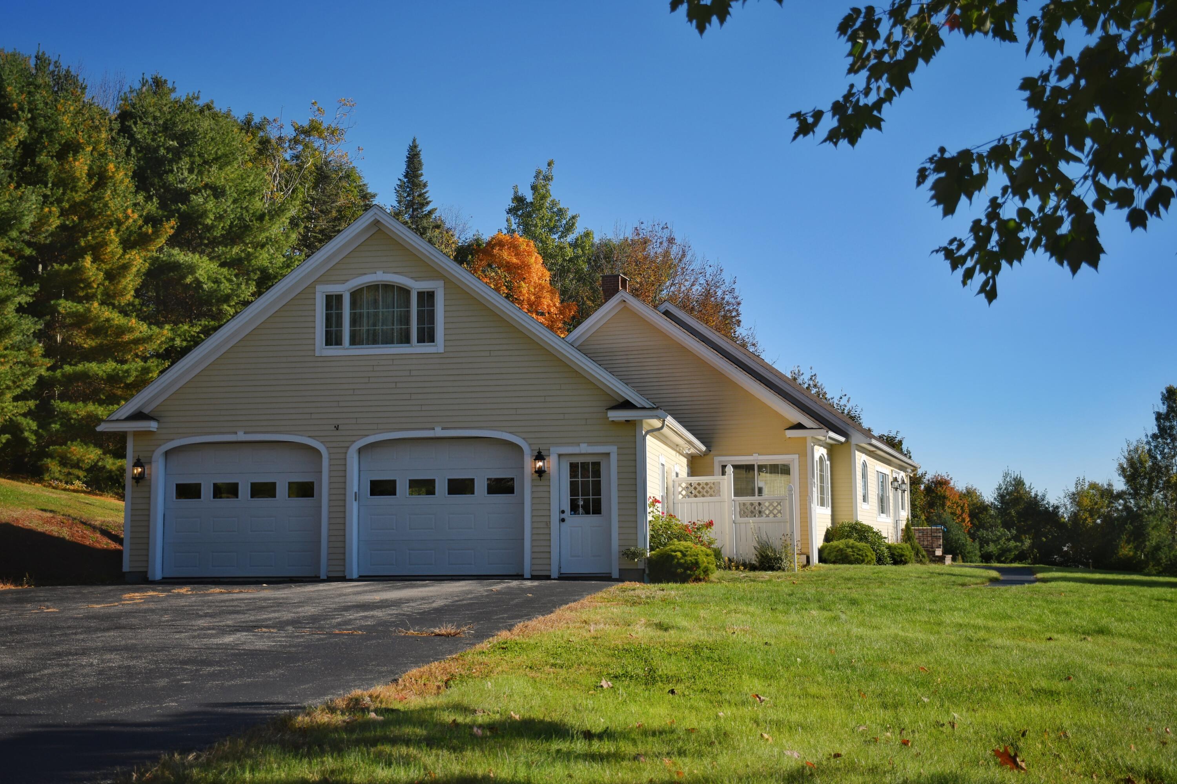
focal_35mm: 40
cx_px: 588
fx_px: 1307
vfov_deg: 33.4
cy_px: 392
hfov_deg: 48.5
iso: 100
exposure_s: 1/1600
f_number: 4
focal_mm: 27
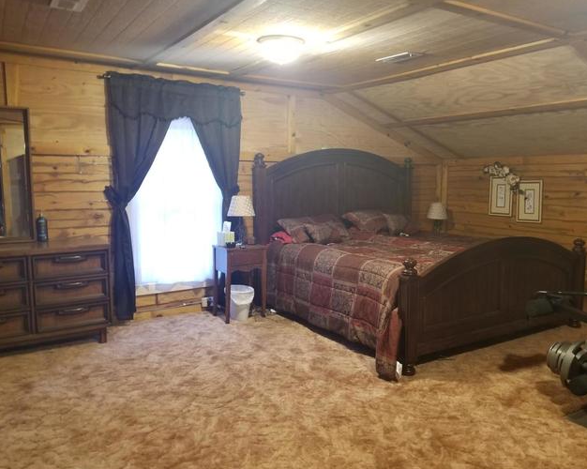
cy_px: 239
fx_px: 486
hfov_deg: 62.1
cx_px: 323
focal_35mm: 28
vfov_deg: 51.5
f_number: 1.7
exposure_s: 1/11
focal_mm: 4.3
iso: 200
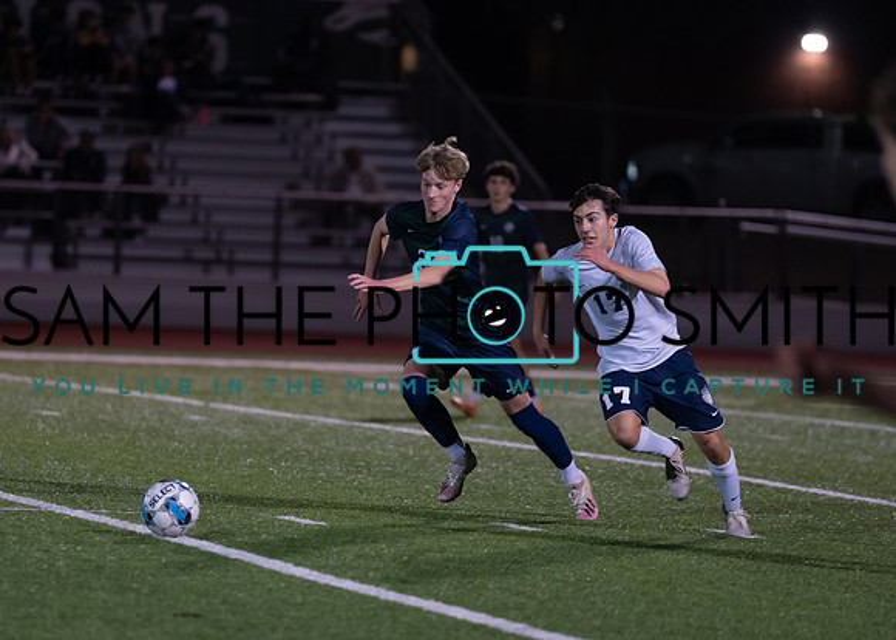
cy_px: 306
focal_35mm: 256
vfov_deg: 5.6
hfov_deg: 7.9
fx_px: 6504
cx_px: 395
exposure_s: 1/1000
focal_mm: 191
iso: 2000
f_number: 2.8
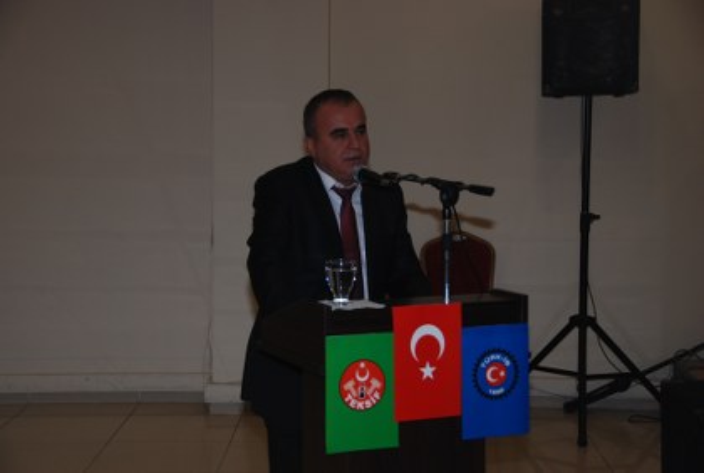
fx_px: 1411
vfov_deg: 19.0
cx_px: 352
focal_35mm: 72
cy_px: 236
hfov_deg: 28.0
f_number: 4.8
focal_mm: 48
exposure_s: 1/60
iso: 200
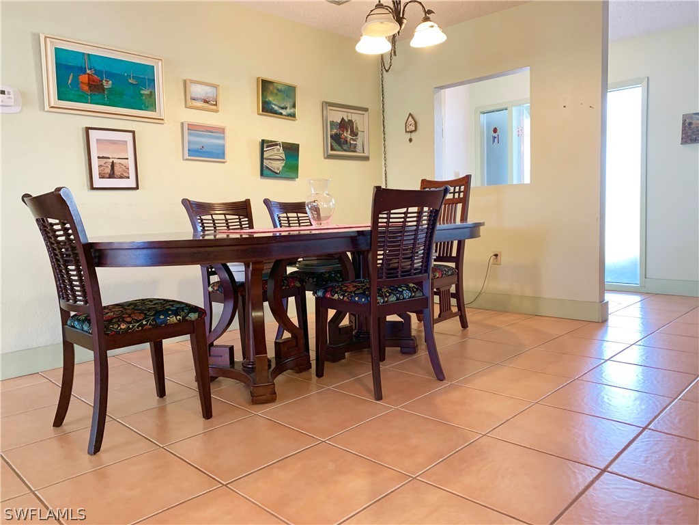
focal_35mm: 26
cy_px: 262
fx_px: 525
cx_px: 350
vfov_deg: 53.1
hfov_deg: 67.3
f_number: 1.8
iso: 160
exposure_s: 1/60
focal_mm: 4.25
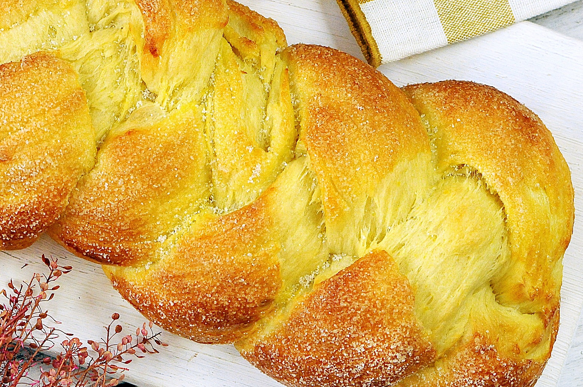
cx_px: 233
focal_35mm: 206
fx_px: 3326
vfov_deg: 6.7
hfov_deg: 10.0
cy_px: 160
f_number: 10
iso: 1250
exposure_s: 1/25
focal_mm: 105
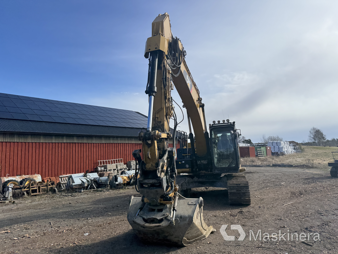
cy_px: 127
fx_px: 234
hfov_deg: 71.6
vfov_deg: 56.8
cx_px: 169
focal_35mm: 24
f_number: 1.78
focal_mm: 6.76
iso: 80
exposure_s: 1/5348
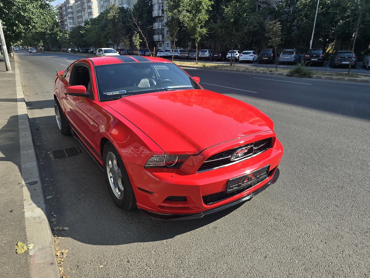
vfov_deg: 58.9
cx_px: 185
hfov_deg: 73.9
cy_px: 139
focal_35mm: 23
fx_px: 246
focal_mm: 6.3
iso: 12
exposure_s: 1/356
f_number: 1.7
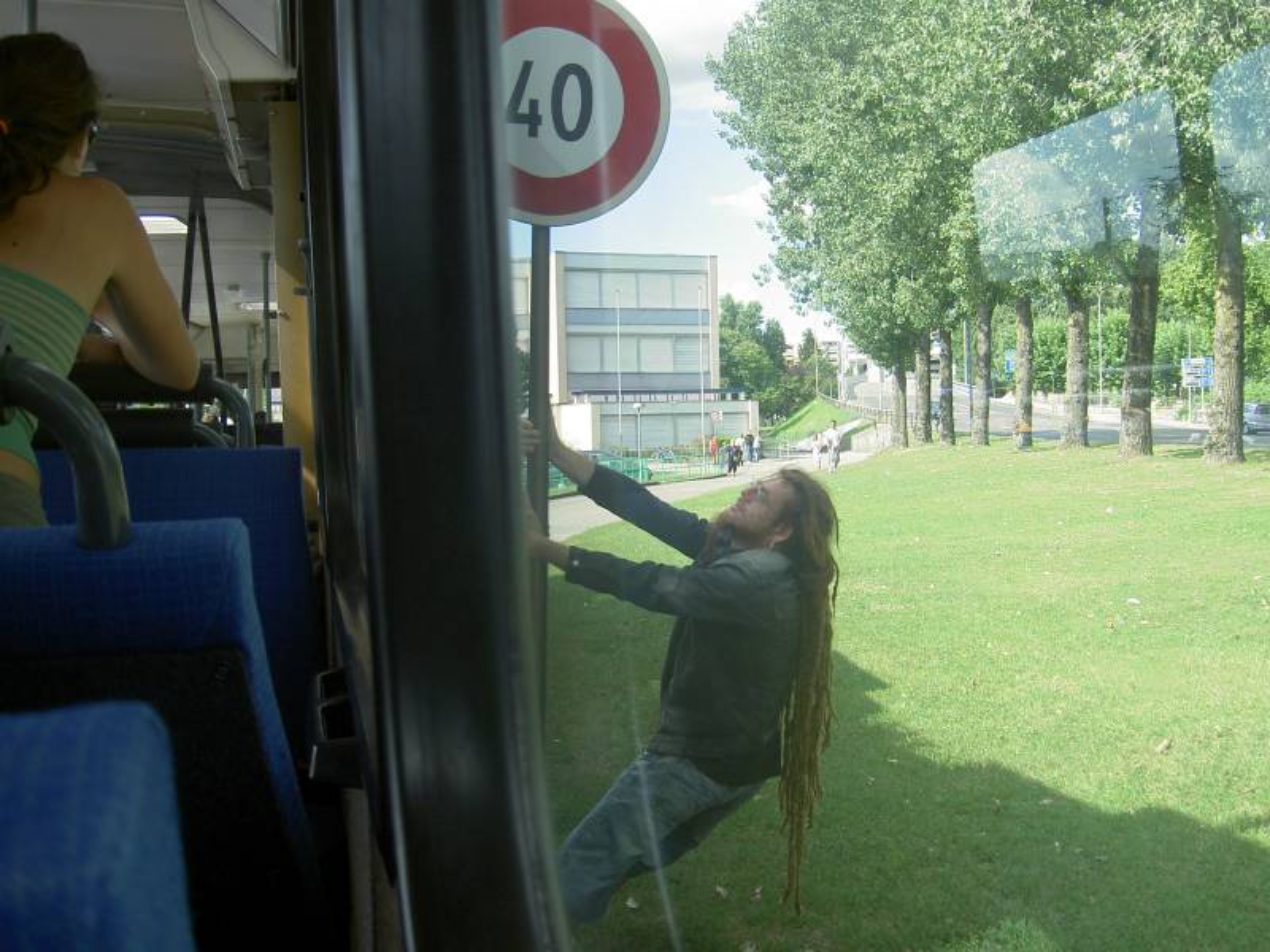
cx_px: 635
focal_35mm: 39
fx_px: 1431
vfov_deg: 36.8
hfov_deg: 47.9
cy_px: 476
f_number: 2.8
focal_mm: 8
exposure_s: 1/250
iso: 100
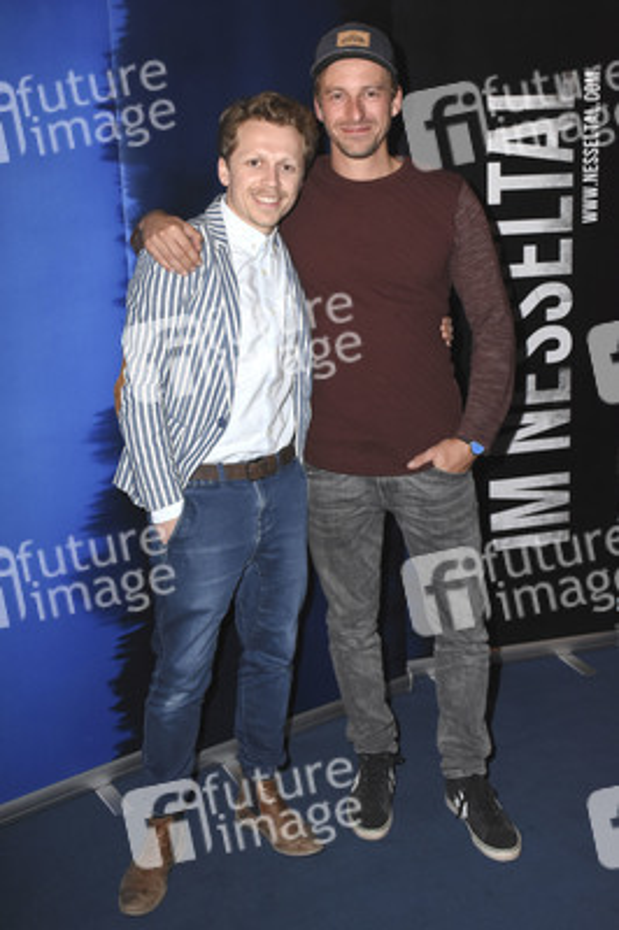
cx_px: 310
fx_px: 1008
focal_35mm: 39
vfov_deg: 49.6
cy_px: 465
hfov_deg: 34.2
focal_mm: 26
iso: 1600
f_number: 6.3
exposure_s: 1/60
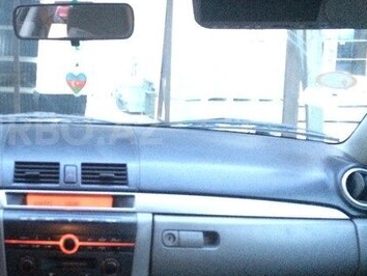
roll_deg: +0.6
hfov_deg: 34.1
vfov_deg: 27.1
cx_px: 57
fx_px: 573
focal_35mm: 54
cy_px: 129
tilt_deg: -10.3
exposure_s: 1/17
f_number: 2.2
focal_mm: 4.15
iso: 800
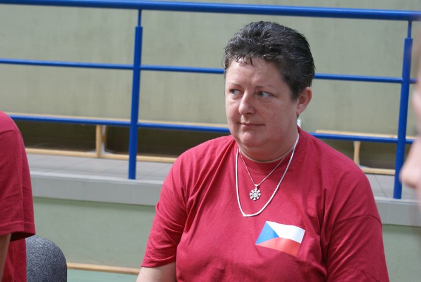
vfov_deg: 20.2
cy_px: 141
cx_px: 210
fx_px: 790
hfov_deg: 29.8
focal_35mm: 68
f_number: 5.6
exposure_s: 1/80
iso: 640
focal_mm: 45
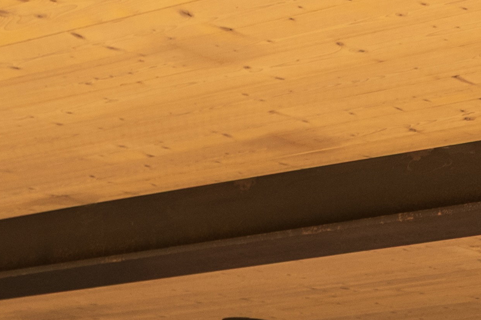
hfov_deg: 14.3
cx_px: 957
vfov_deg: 10.4
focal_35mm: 120
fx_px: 1603
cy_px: 667
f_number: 4.5
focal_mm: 15.9
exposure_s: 1/40
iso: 400
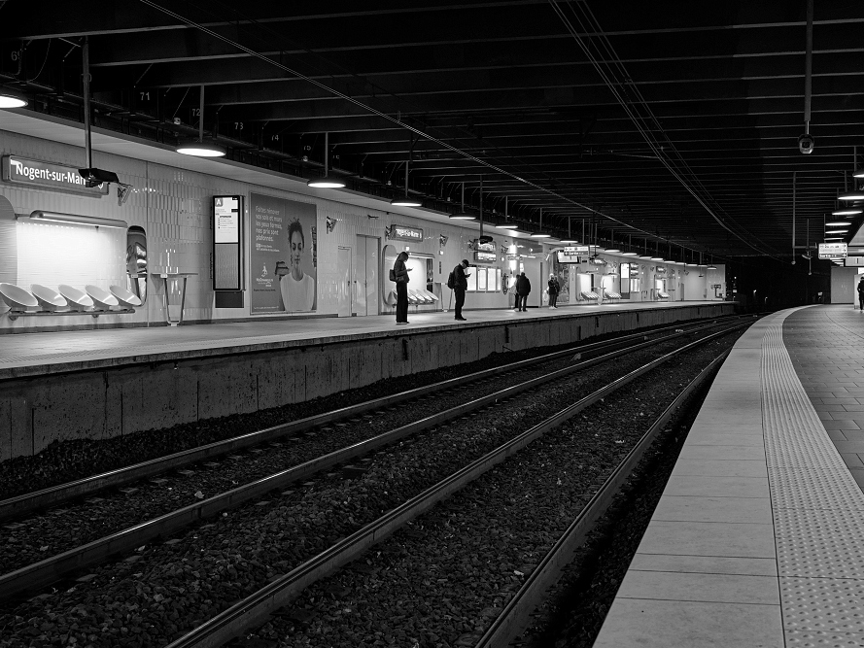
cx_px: 479
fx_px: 1123
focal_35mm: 45
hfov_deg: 42.0
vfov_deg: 32.2
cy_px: 311
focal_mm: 50
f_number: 8
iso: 500
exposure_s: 1/8
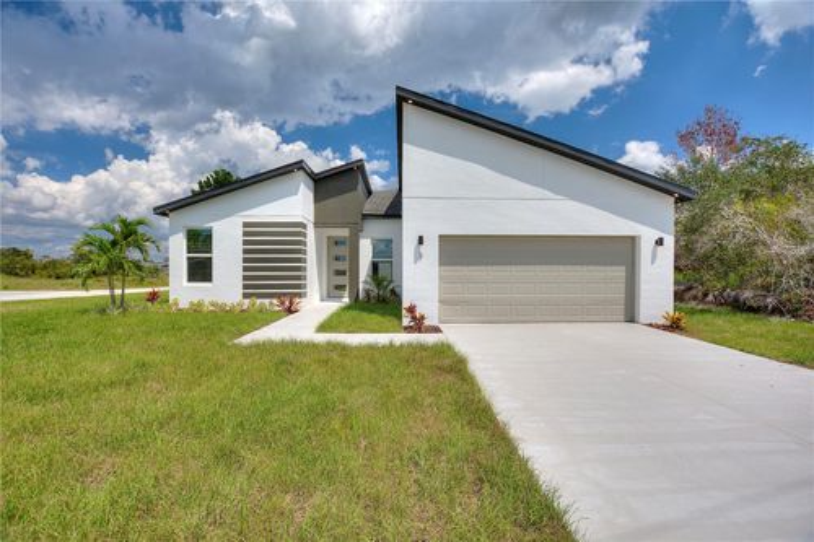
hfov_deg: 100.4
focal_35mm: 15
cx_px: 407
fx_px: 339
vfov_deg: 77.3
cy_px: 271
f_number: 4.5
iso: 100
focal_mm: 10
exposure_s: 1/1000
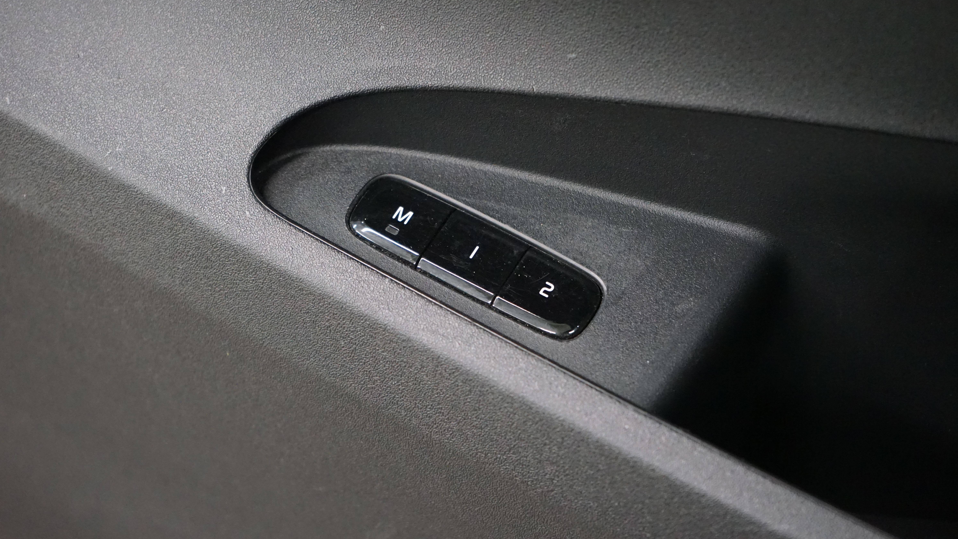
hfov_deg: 28.6
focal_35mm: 74
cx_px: 480
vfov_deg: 16.3
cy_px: 243
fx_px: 1880
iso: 6400
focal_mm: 70
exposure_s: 1/30
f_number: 5.6
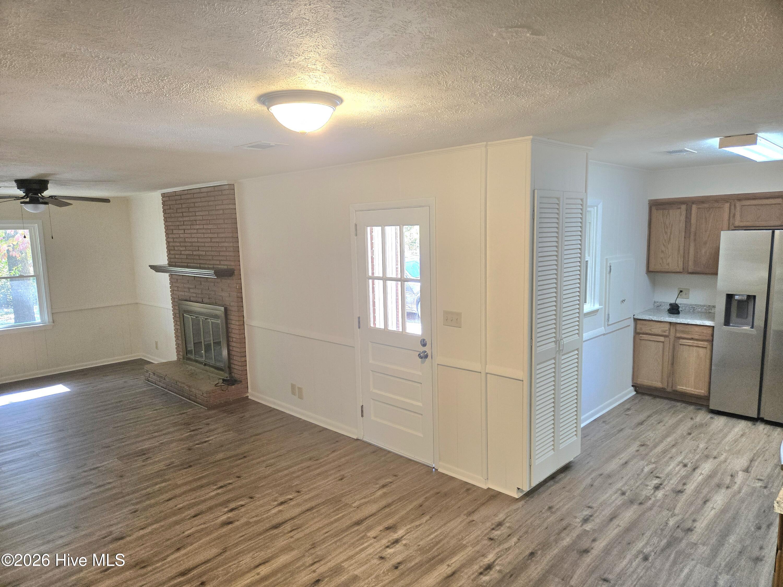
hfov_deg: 73.9
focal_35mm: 23
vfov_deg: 58.9
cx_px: 392
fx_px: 520
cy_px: 294
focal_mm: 5.4
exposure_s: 1/120
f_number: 1.8
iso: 250
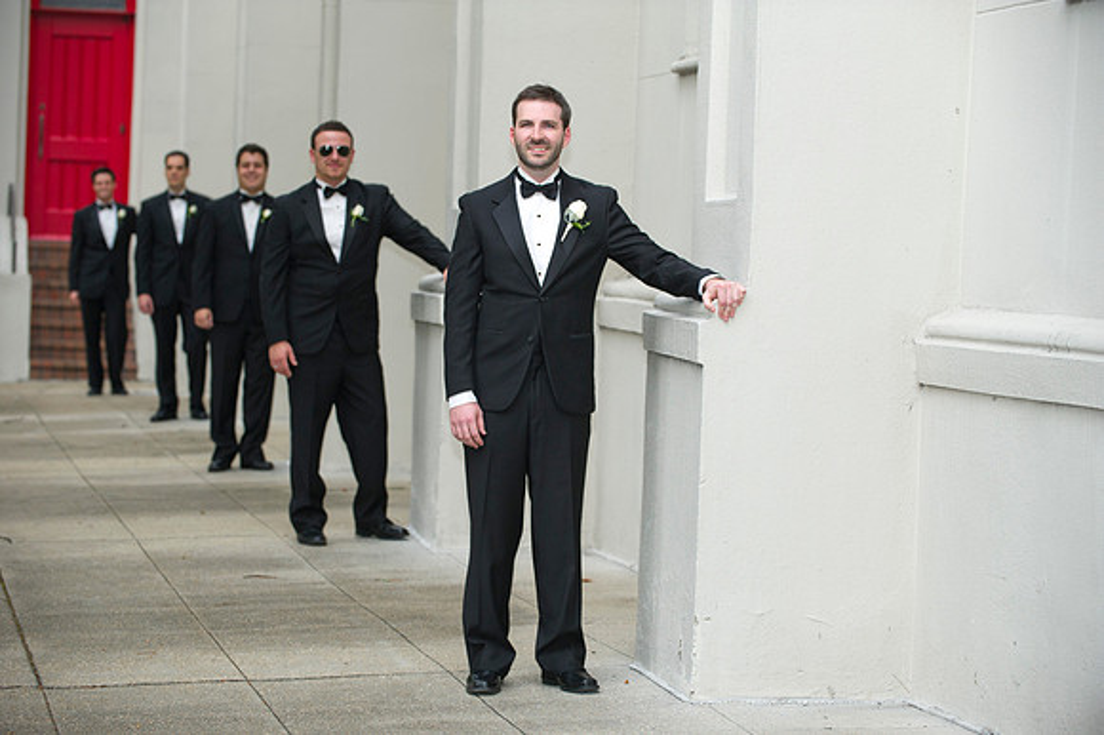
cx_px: 552
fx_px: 3218
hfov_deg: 19.5
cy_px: 368
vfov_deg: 13.0
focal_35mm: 105
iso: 400
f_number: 3.5
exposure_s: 1/125
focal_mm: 105
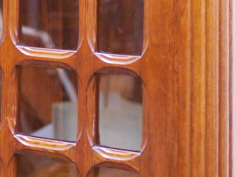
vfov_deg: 10.1
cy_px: -89
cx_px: -28
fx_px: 964
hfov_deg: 13.6
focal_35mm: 142
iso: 3200
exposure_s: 1/15
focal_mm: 20
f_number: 1.7
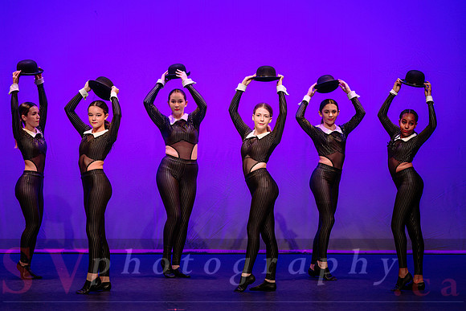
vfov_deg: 7.8
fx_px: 2287
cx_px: 222
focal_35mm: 177
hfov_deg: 11.6
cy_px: 163
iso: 1250
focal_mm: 165
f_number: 3.5
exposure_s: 1/320
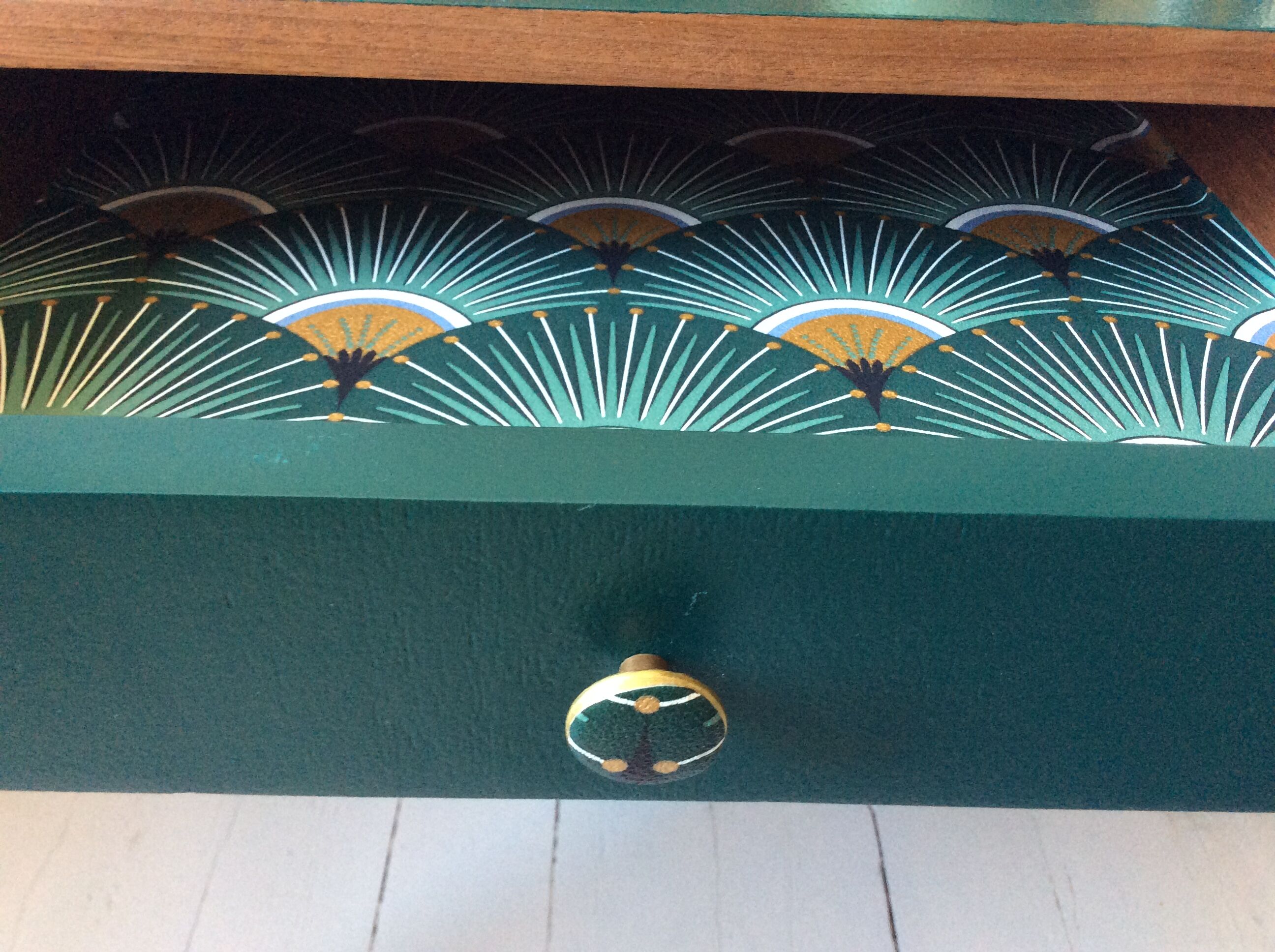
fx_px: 1177
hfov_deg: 56.9
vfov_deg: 44.1
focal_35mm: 32
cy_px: 476
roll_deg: -0.3
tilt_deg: -37.8
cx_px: 638
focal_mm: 3.3
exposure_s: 1/25
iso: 160
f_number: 2.4
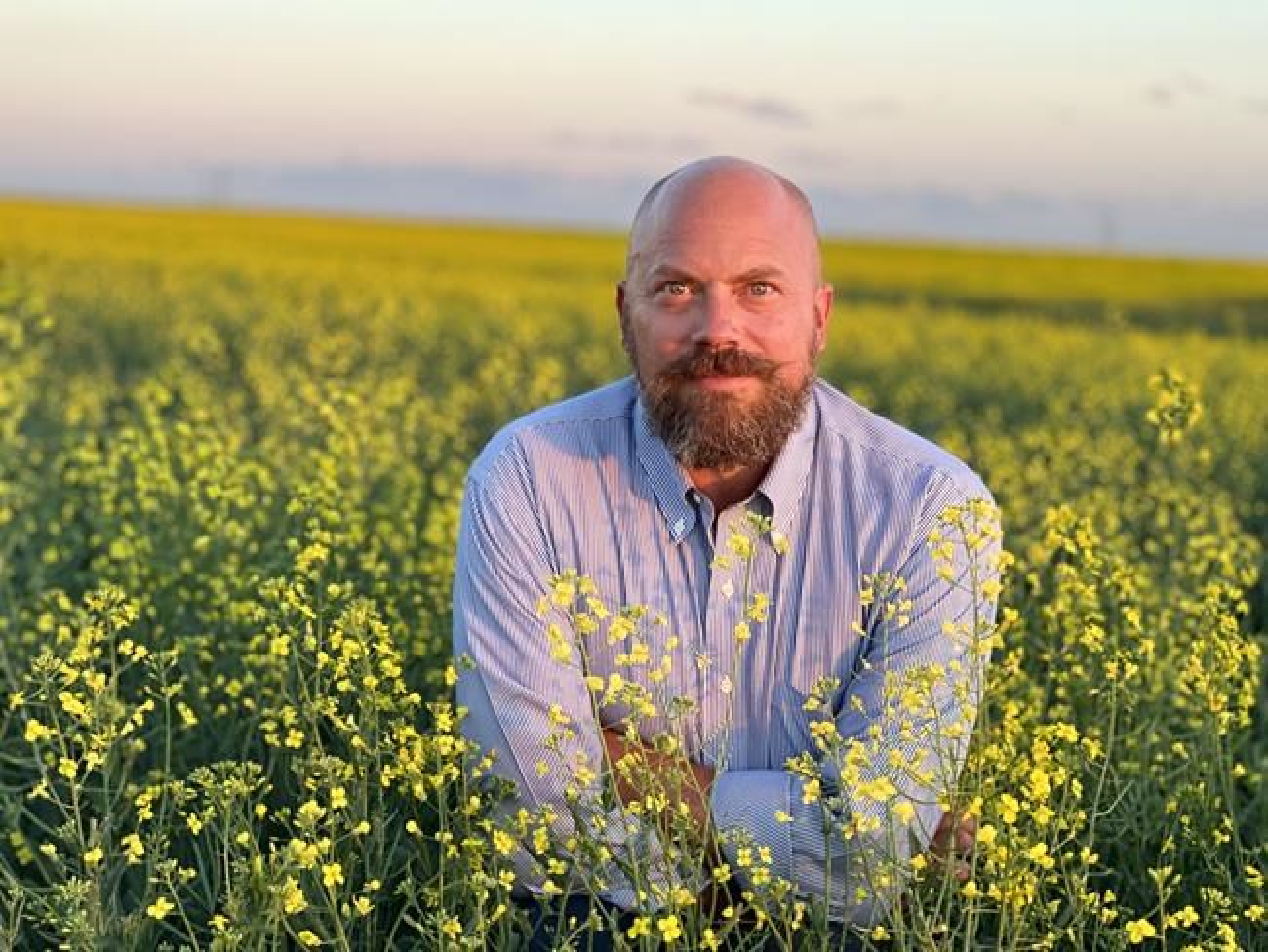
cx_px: 634
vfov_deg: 19.2
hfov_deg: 25.3
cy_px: 476
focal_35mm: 77
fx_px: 2822
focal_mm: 9
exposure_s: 1/121
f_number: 2.8
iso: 160
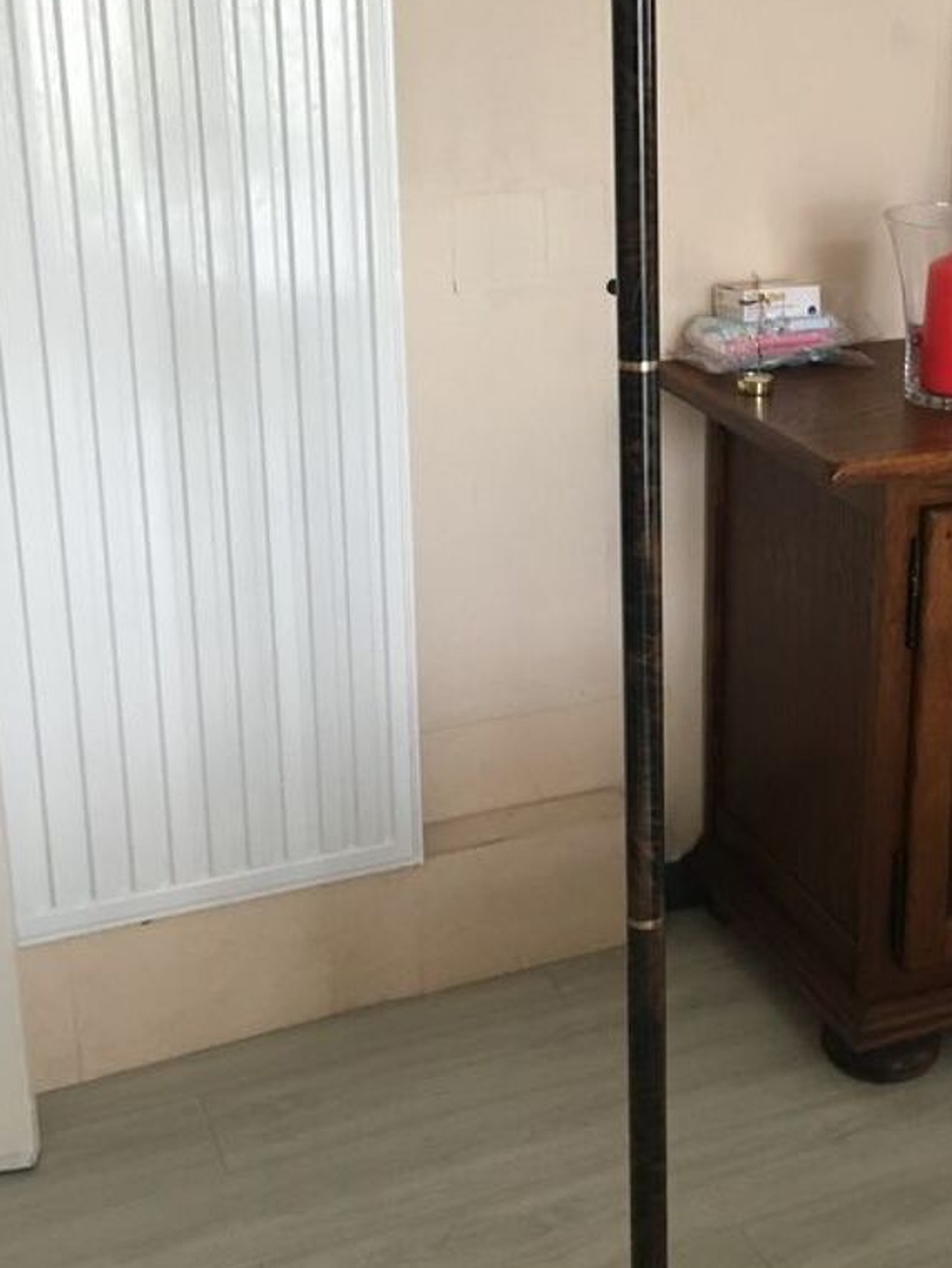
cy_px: 479
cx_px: 724
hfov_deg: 28.1
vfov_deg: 37.3
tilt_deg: -15.6
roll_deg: -1.3
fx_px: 1869
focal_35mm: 51
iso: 160
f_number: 2.2
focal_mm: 4.15
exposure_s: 1/33
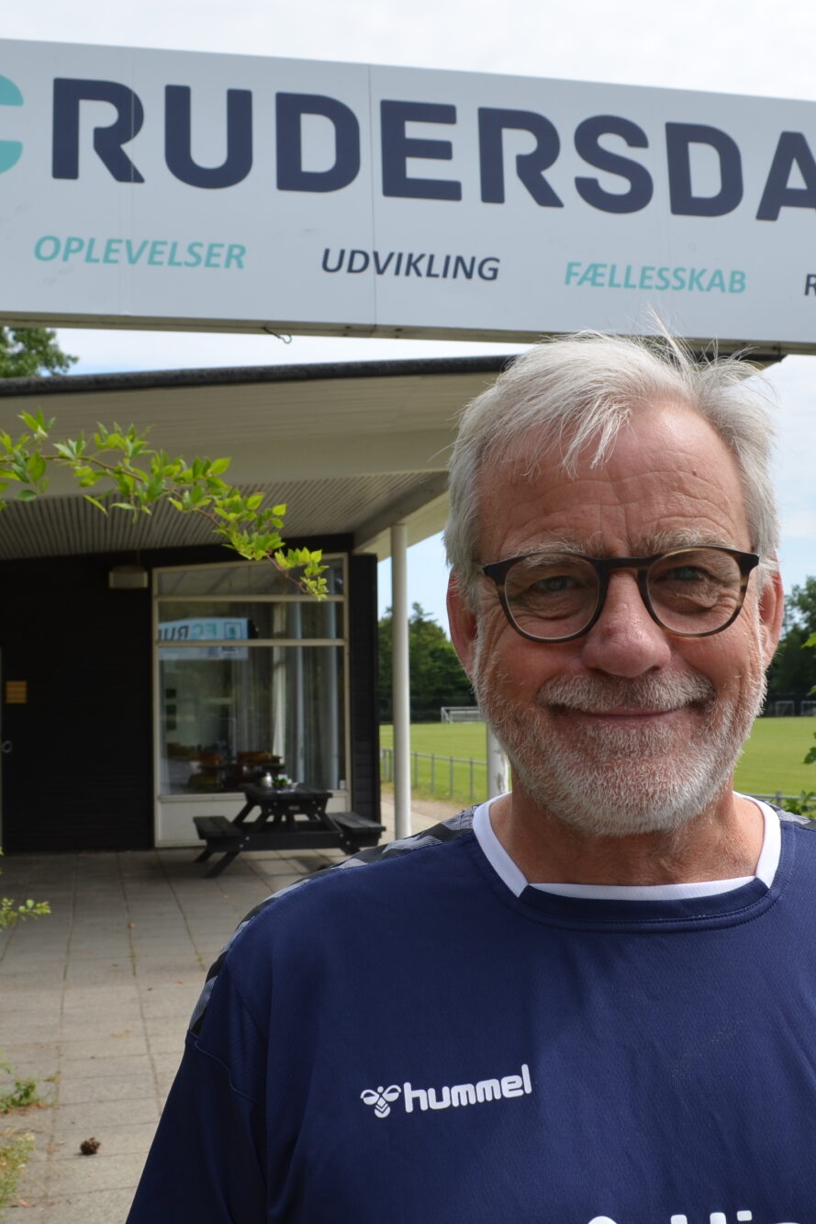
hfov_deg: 29.1
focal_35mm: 46
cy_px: 615
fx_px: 1563
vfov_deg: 42.7
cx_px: 521
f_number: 8
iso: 110
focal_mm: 20
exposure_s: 1/250
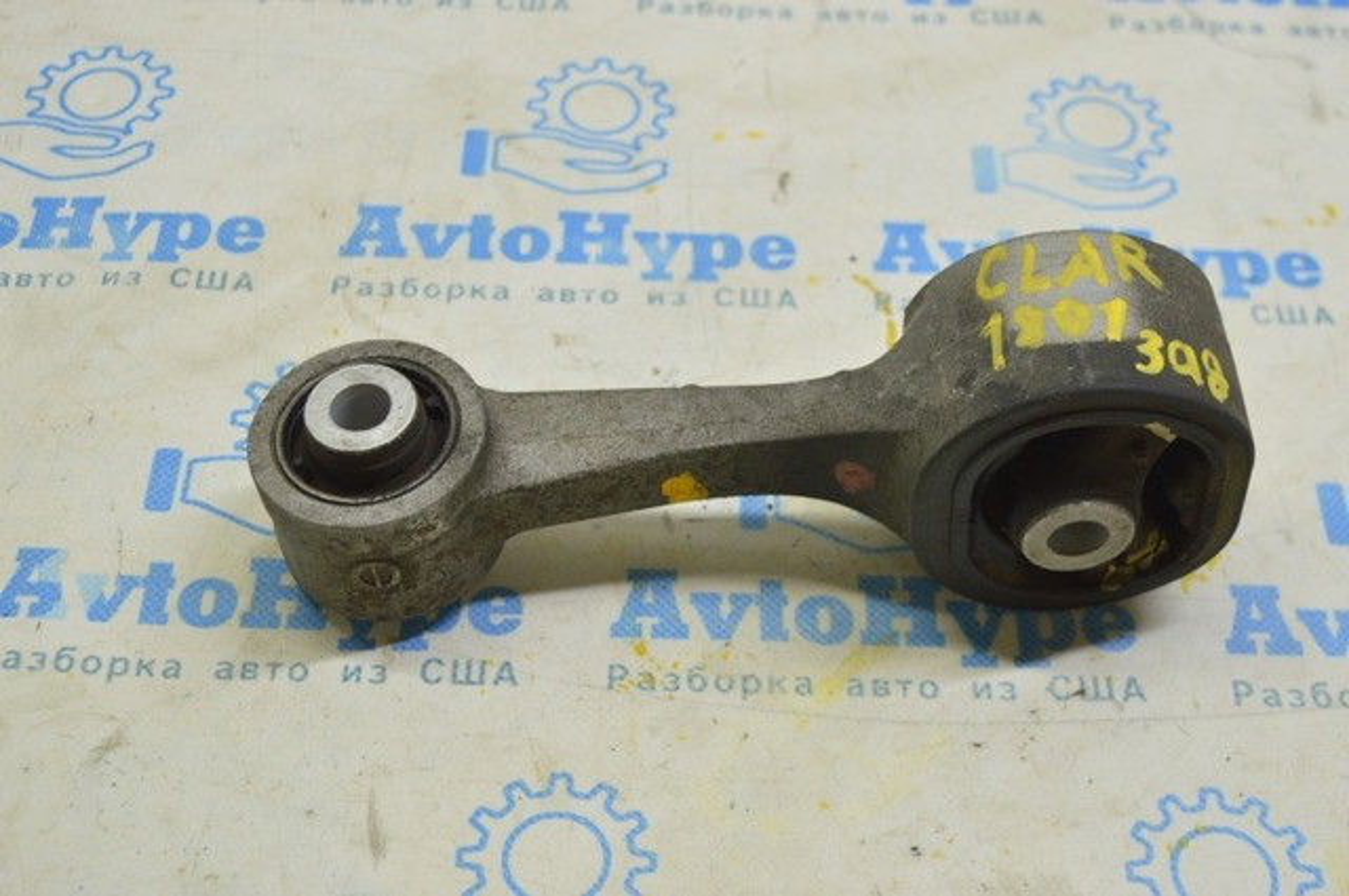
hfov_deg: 36.9
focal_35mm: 54
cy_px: 448
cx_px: 674
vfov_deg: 25.0
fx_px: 2021
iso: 400
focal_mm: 36
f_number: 5.6
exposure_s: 1/25
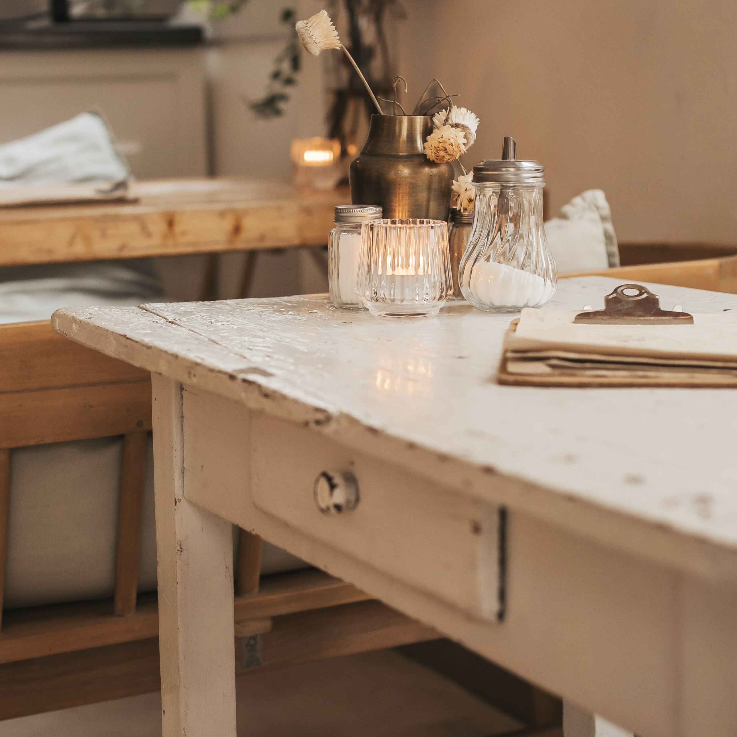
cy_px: 341
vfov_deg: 25.0
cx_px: 315
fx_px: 1662
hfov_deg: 25.0
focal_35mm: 69
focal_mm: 35
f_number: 2.8
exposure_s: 1/160
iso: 800
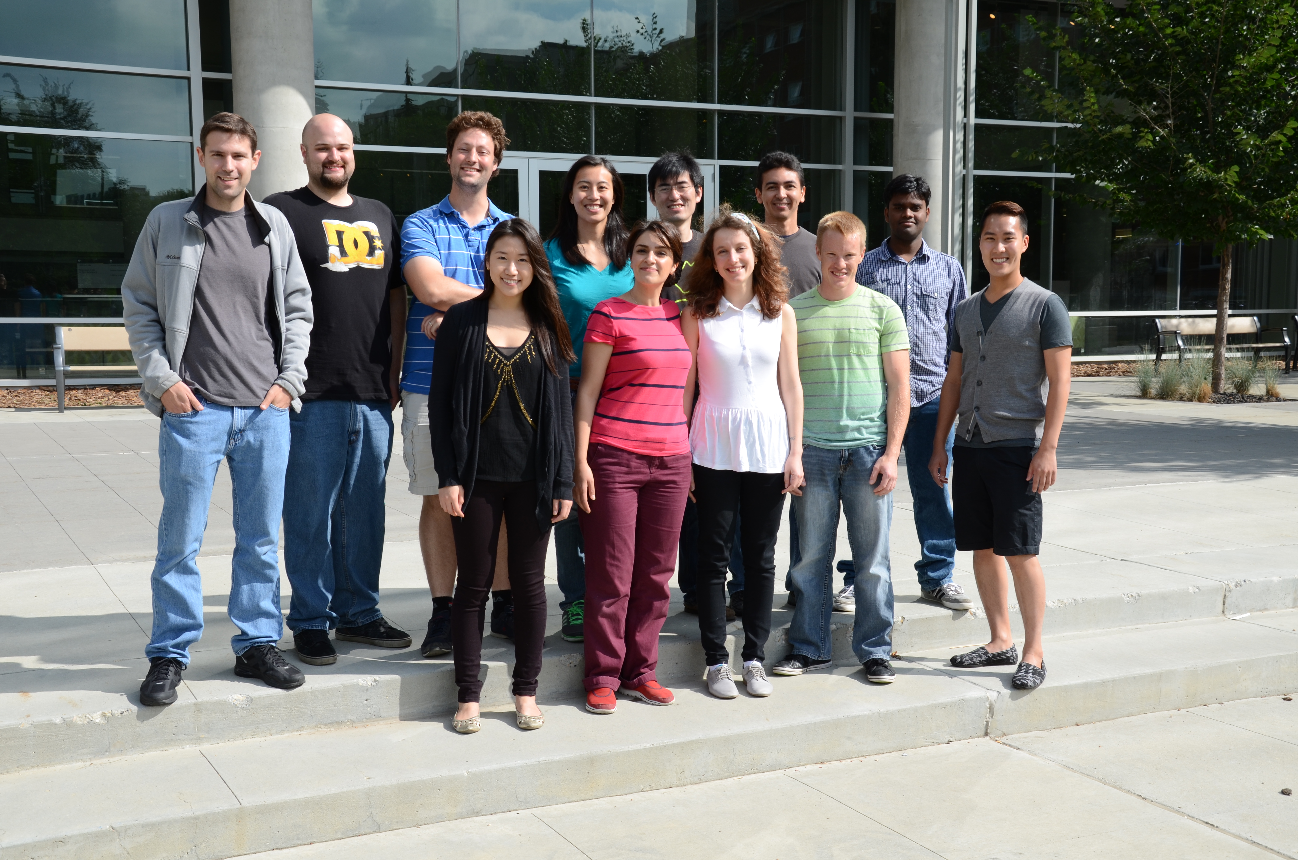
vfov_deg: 31.8
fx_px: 1511
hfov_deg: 46.5
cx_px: 649
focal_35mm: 42
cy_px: 430
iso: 160
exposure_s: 1/320
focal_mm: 28
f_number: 9
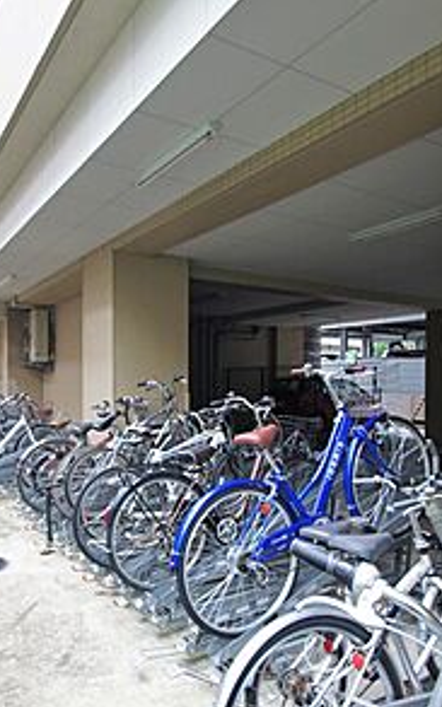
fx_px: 482
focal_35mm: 25
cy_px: 381
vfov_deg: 72.4
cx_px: 192
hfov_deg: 49.1
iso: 100
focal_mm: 10
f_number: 5
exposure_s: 1/60
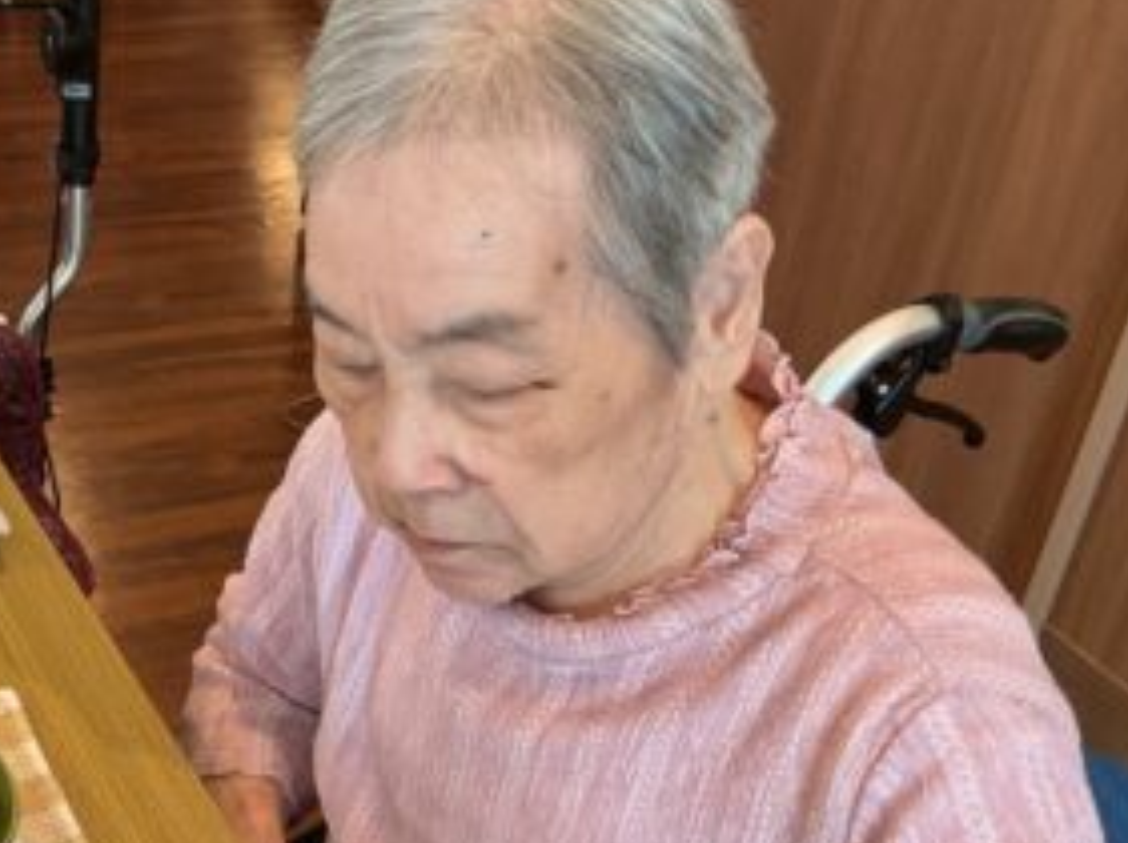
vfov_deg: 23.4
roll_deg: -3.2
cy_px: 618
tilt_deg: -35.7
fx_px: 2018
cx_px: 112
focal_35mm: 62
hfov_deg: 29.9
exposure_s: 1/60
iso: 50
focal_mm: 3
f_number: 1.8
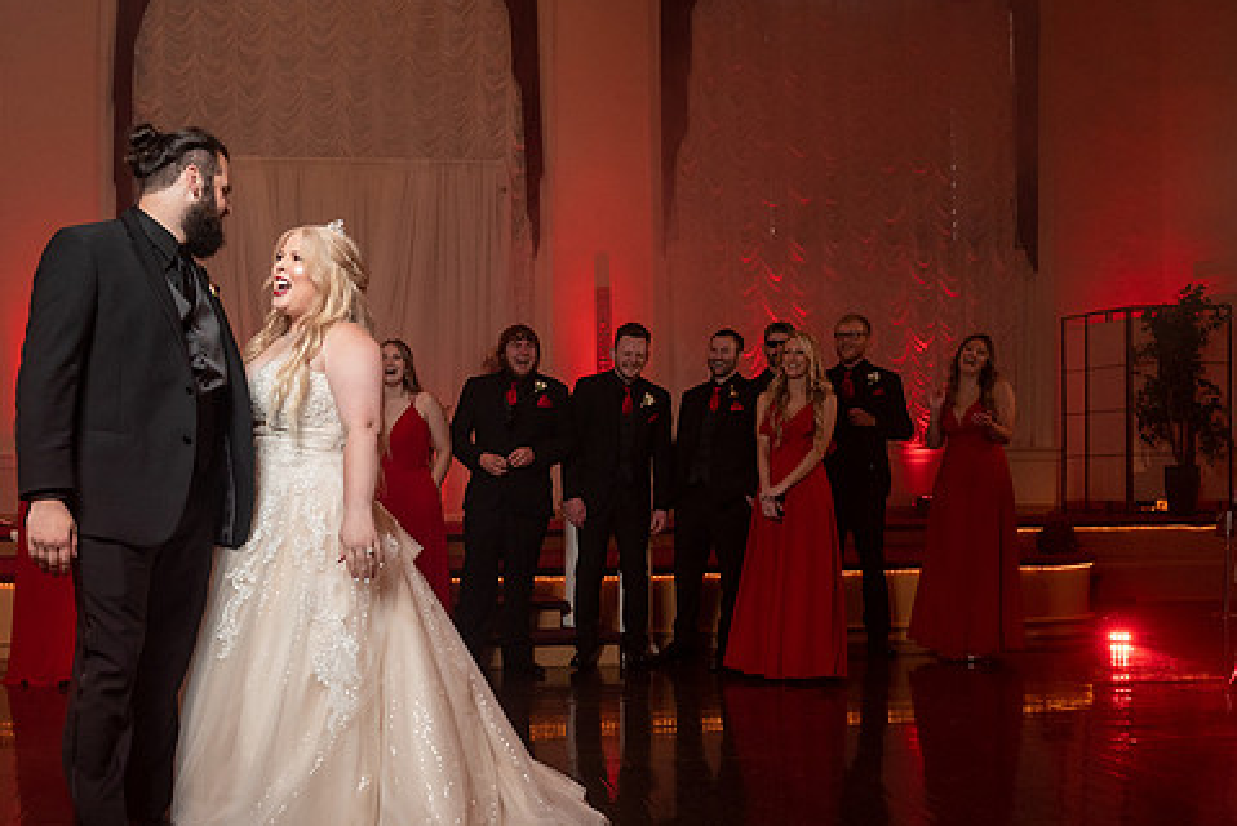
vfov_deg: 37.7
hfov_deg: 53.2
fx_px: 1203
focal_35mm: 35
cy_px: 504
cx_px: 402
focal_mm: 24
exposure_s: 1/200
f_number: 4
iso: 2000
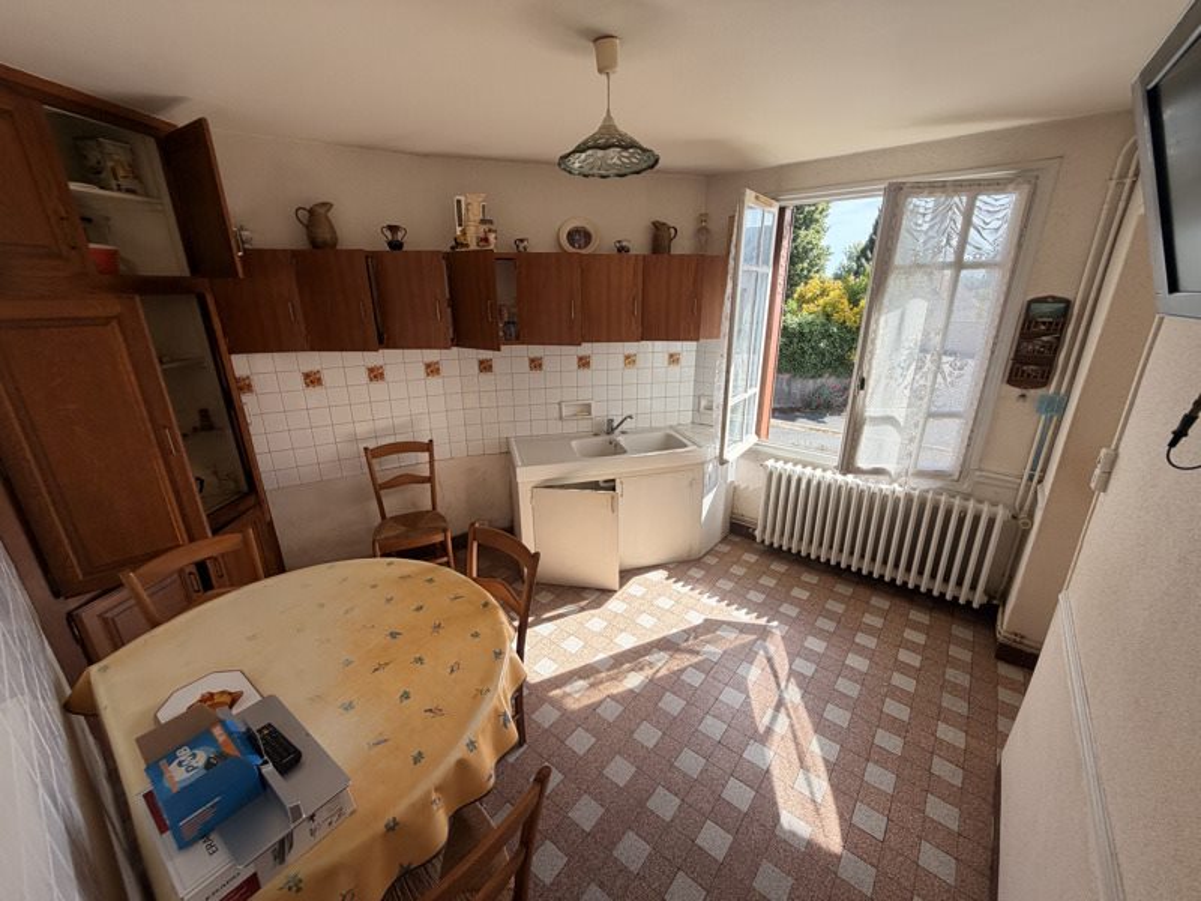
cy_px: 450
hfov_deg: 102.1
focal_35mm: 14
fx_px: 486
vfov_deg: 85.7
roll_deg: +0.1
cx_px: 600
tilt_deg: -19.1
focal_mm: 2.22
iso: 40
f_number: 2.2
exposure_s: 1/244
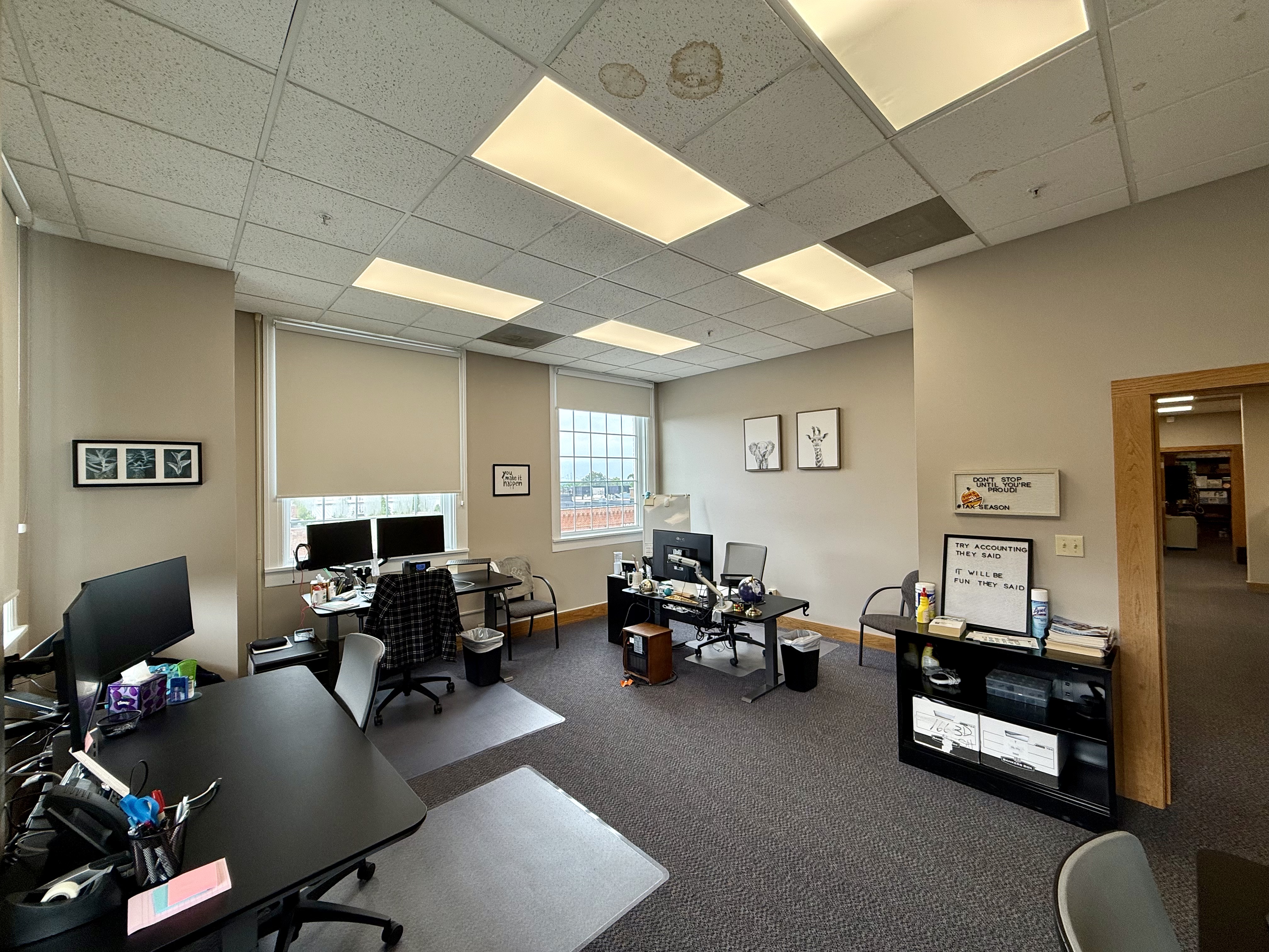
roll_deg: +0.2
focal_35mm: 14
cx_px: 634
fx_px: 513
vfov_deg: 85.7
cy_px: 476
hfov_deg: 102.1
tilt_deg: +0.7
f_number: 2.2
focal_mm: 2.22
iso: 64
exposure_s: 1/120
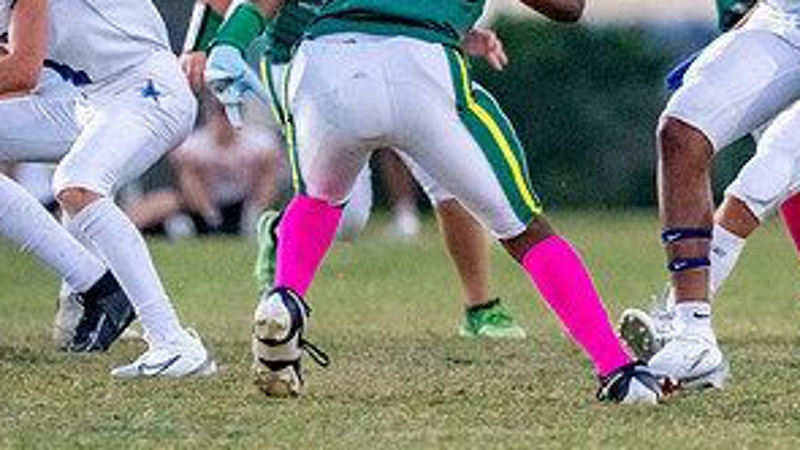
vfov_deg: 1.6
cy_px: 112
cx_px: 943
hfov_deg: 2.9
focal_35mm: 751
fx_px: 15932
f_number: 2.8
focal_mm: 200
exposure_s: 1/1600
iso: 4000
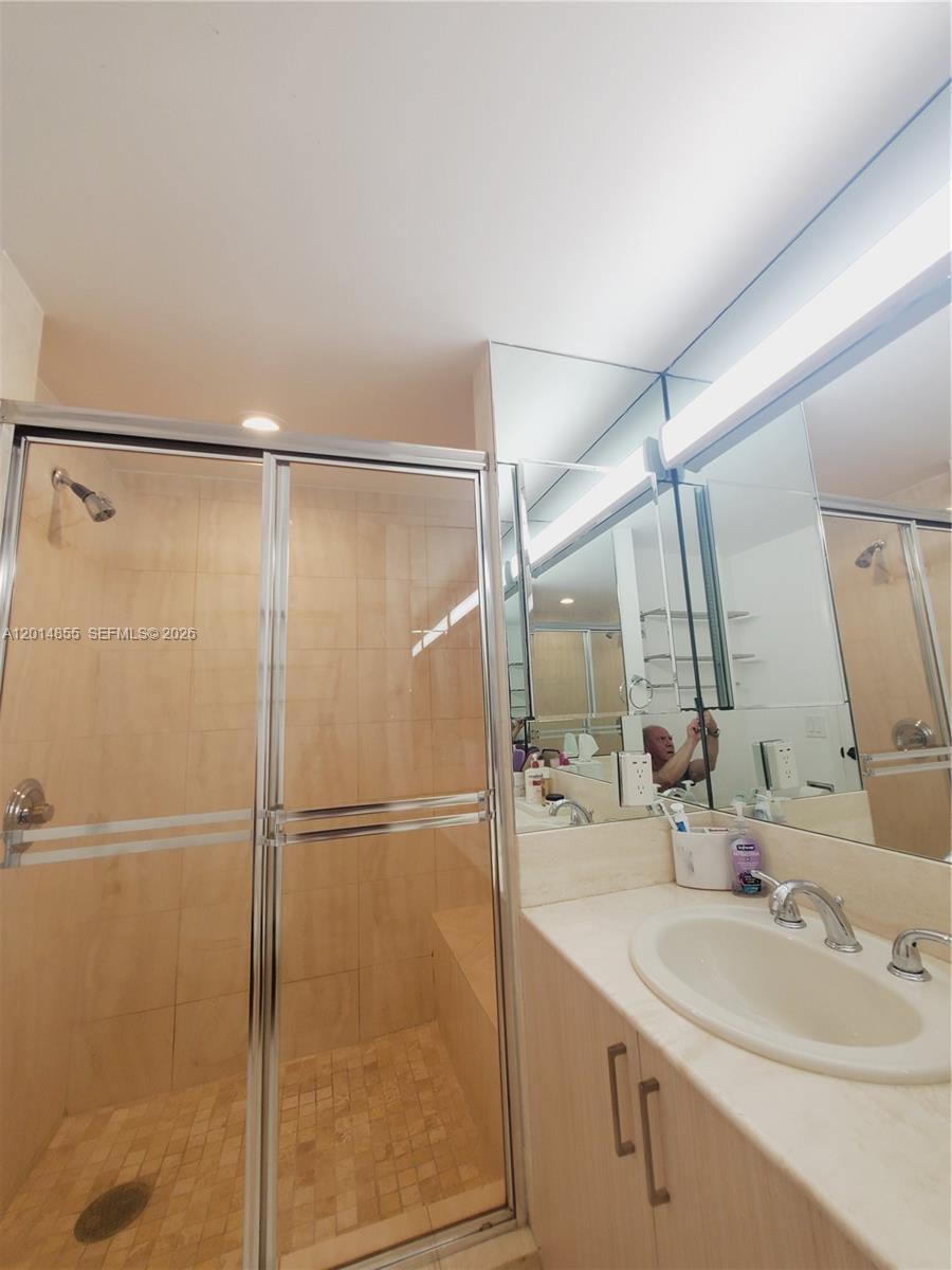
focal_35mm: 13
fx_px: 477
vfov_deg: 106.2
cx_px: 476
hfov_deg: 89.9
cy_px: 635
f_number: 2.2
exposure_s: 1/60
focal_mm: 1.8
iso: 50
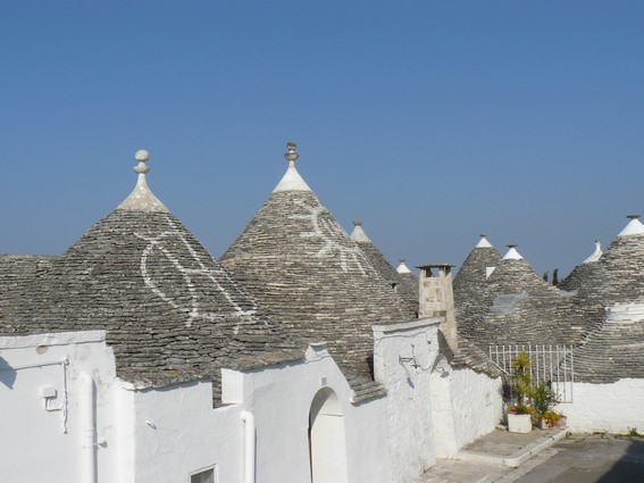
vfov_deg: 39.6
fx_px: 670
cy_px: 242
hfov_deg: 51.4
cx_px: 322
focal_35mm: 36
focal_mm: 6
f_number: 7.1
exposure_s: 1/500
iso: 100
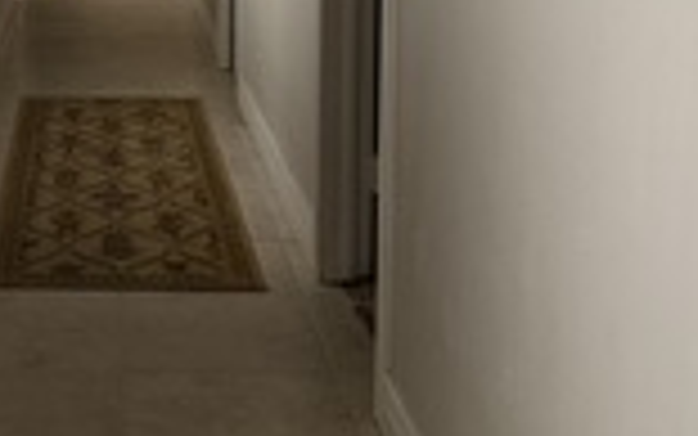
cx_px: 32
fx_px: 1503
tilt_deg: -5.0
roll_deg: +0.1
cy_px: -63
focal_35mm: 79
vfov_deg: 16.0
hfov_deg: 25.1
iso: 320
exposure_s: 1/60
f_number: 1.78
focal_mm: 6.76
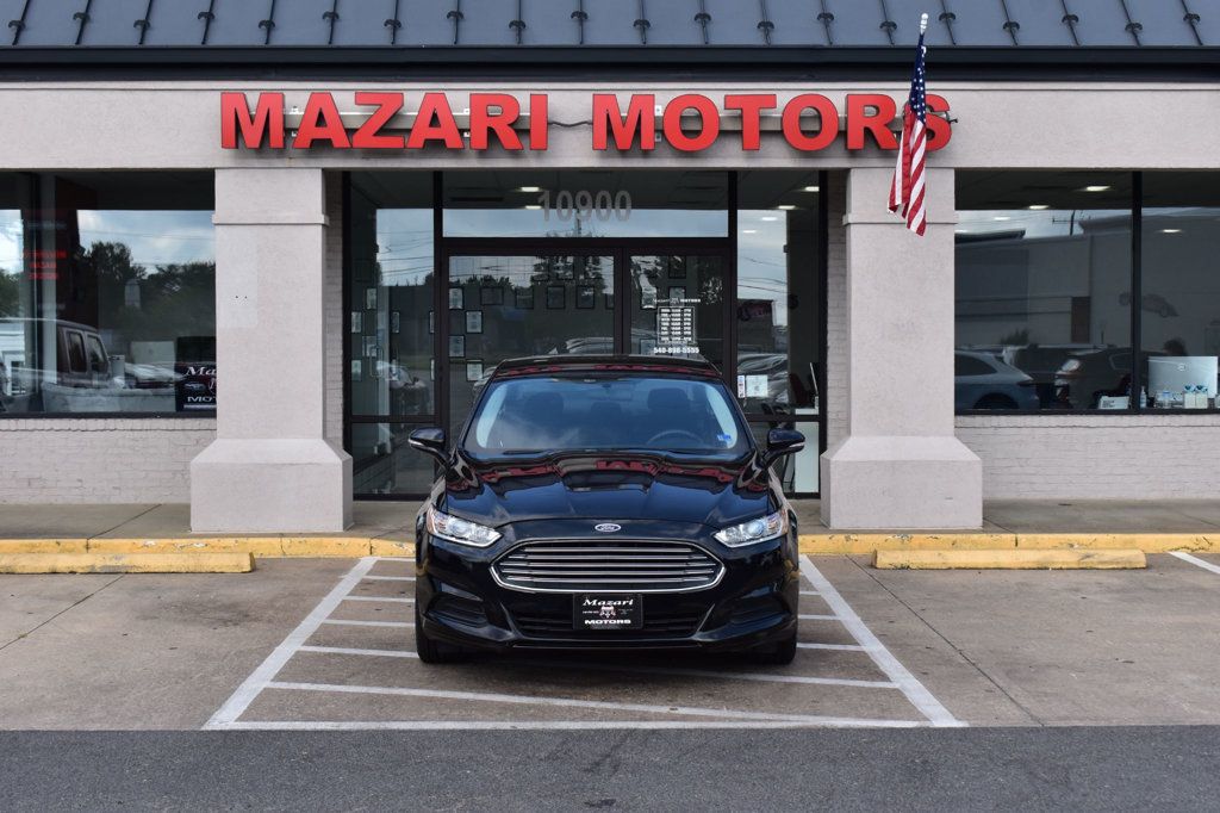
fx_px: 1778
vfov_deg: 25.7
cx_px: 610
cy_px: 406
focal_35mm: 52
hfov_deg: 37.9
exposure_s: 1/320
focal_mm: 35
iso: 400
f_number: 10
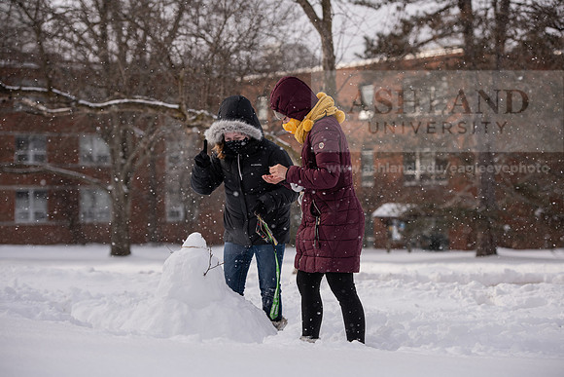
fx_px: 1567
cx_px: 282
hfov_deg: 20.4
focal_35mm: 100
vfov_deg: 13.7
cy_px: 188
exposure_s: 1/1000
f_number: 4
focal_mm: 100
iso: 160
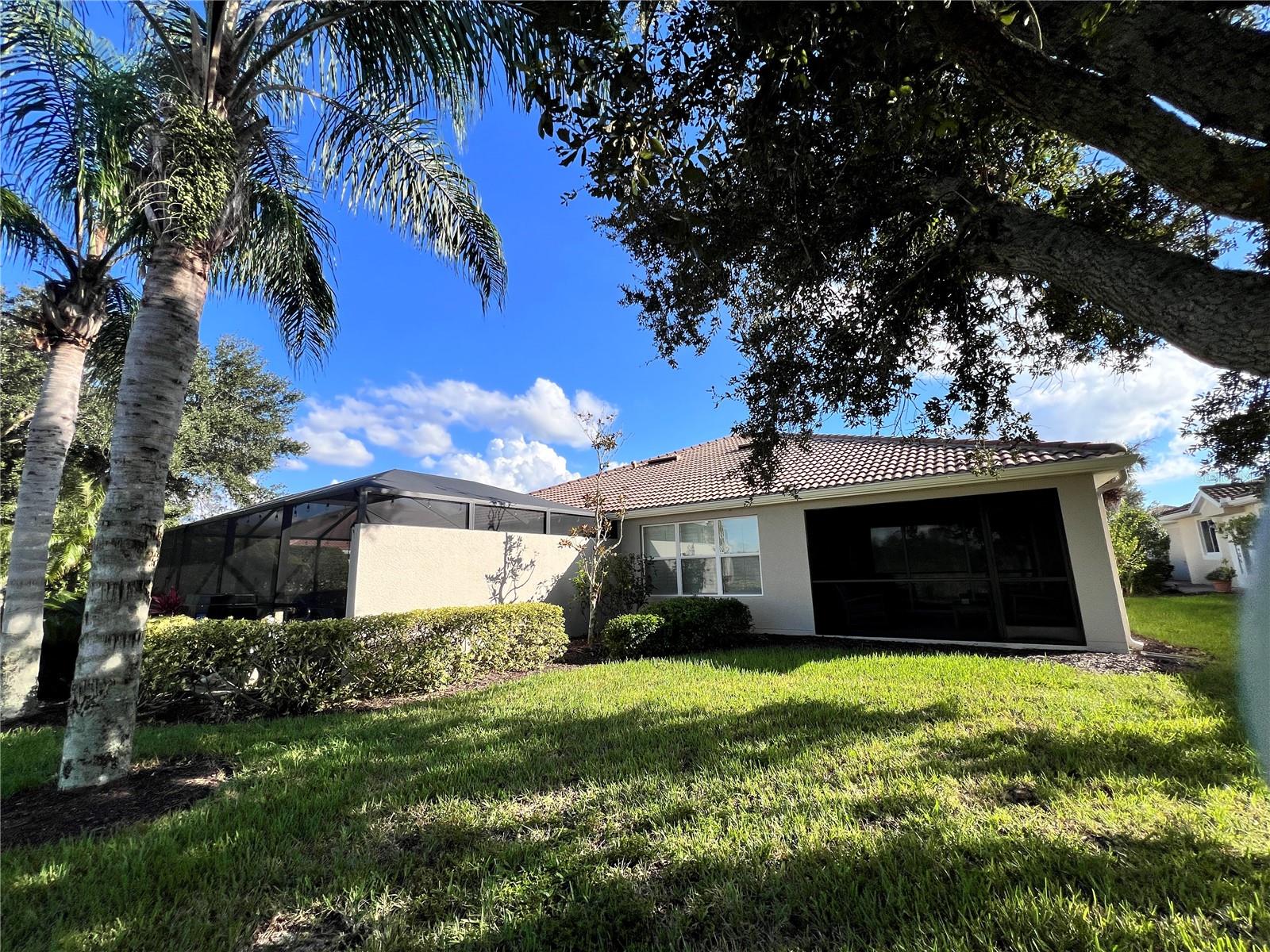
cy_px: 476
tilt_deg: +11.2
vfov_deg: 89.9
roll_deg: +1.3
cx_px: 635
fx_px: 477
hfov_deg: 106.2
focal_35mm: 13
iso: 32
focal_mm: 1.57
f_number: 1.8
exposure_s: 1/1531
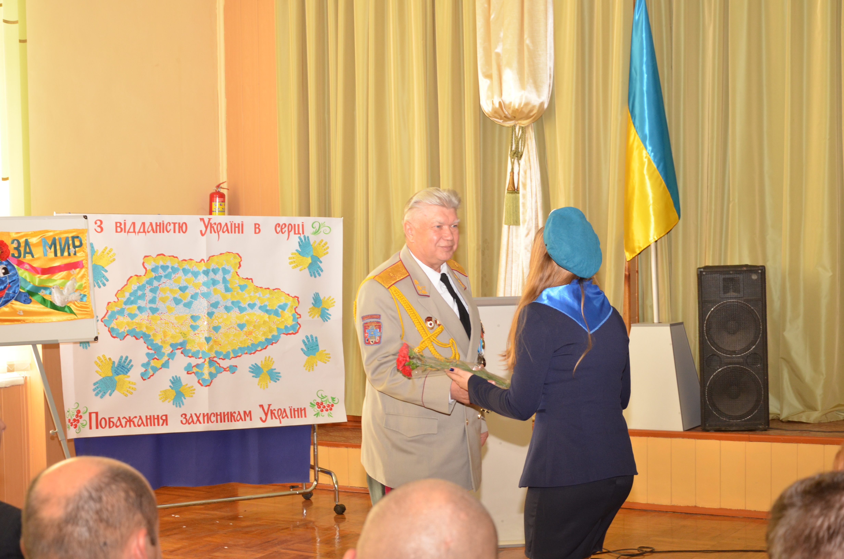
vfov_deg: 22.5
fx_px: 1404
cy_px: 280
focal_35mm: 60
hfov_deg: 33.5
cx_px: 422
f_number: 6.3
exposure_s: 1/125
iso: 640
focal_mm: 40
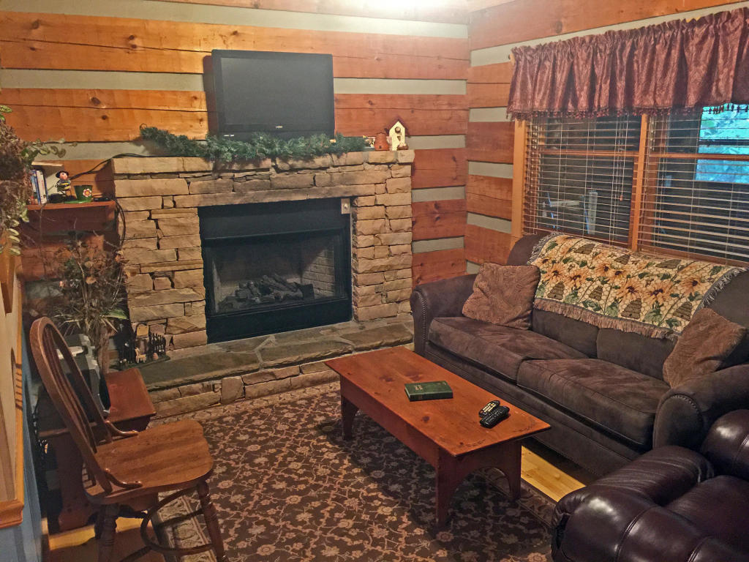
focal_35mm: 29
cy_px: 281
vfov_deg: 48.2
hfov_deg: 61.7
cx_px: 374
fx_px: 627
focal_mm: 4.15
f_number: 2.2
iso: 80
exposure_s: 1/4
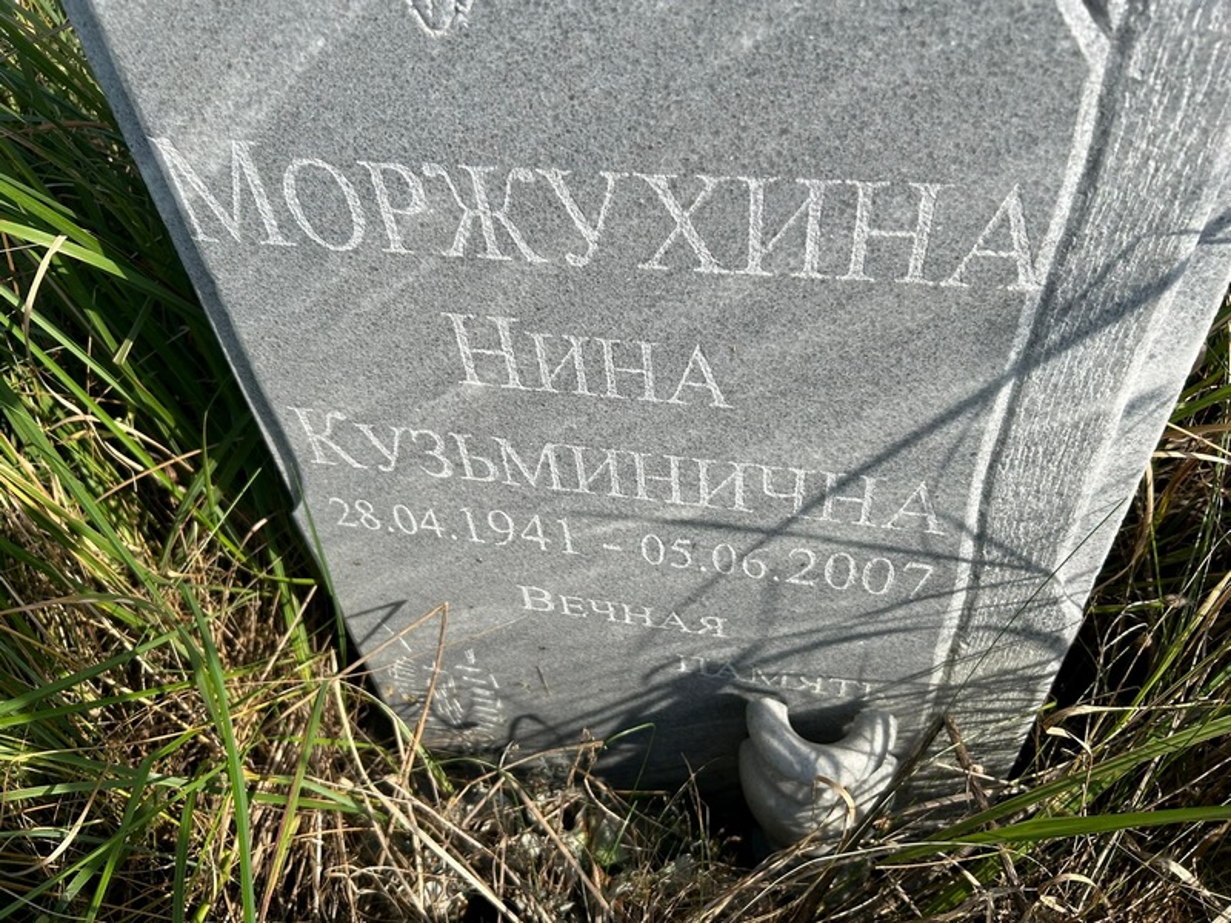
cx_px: 616
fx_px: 925
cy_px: 462
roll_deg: +5.3
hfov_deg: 67.3
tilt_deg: -41.9
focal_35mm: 26
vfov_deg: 53.1
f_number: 1.5
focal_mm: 5.7
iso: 50
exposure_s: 1/3968
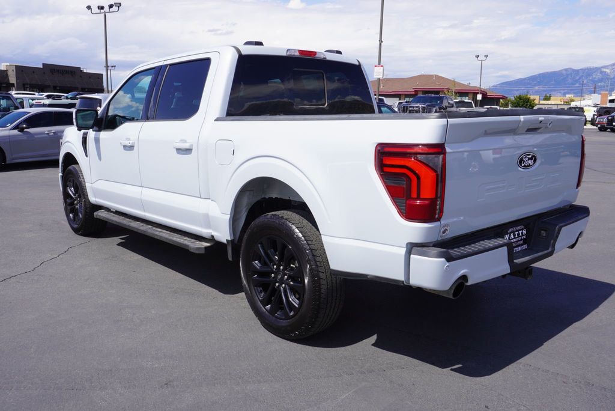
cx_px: 308
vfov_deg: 43.7
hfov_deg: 61.9
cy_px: 206
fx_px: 513
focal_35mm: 30
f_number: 10
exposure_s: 1/160
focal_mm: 20
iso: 100
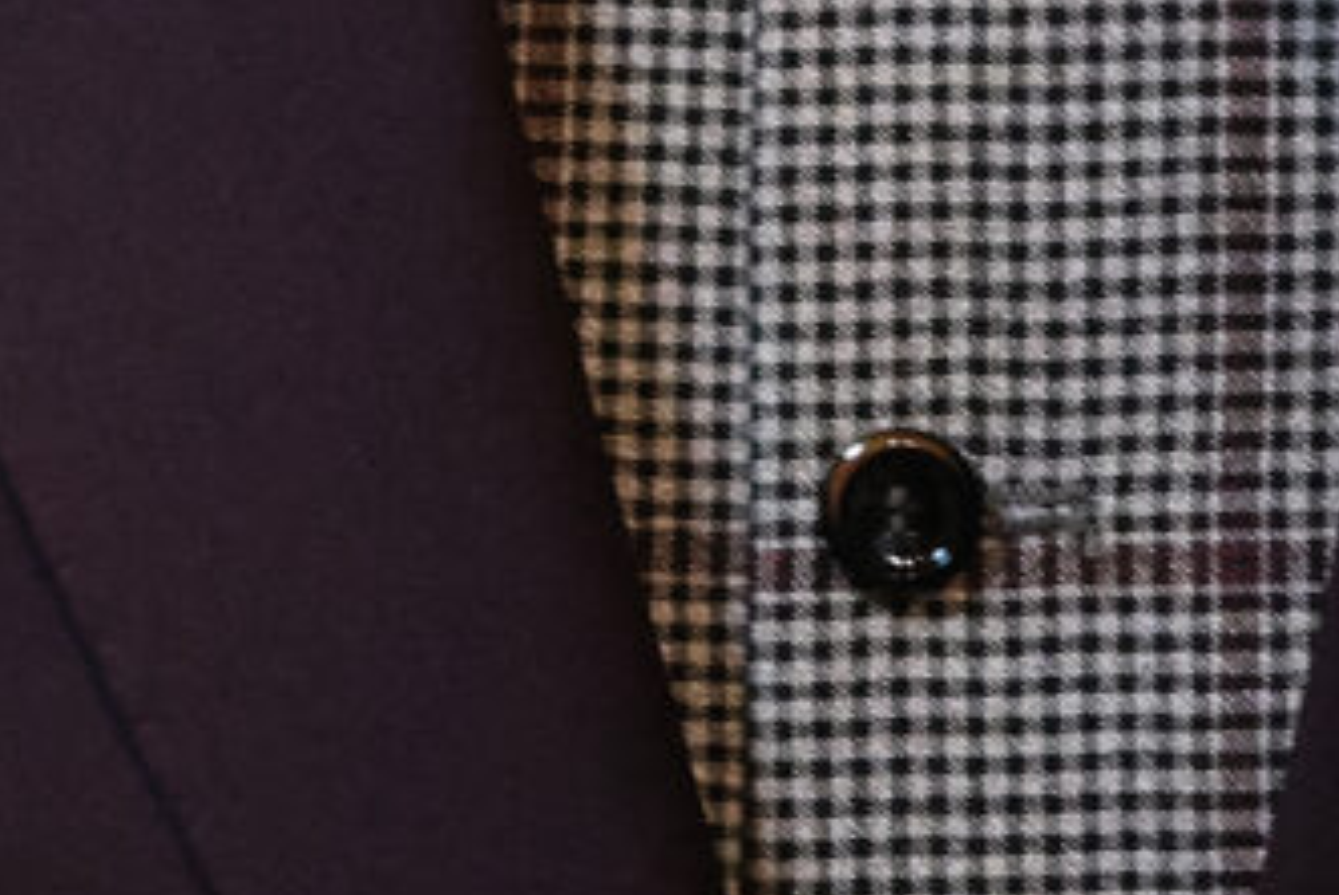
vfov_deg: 3.6
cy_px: -377
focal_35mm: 385
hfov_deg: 5.3
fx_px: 14332
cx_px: 698
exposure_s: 1/125
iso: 1600
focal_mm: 50
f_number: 2.8
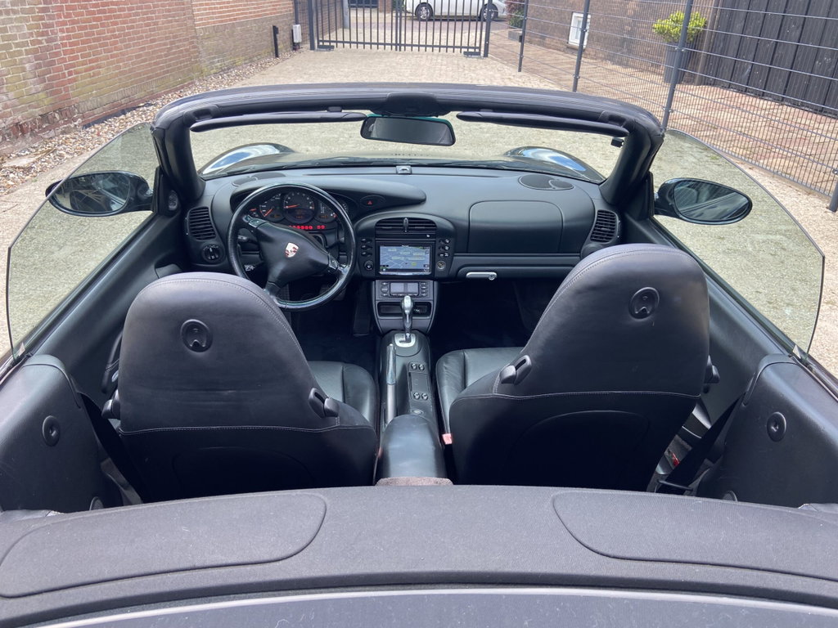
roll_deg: -1.5
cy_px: 314
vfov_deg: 53.1
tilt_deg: -29.2
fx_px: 629
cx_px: 419
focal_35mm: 26
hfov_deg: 67.3
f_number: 1.8
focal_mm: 4.25
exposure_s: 1/225
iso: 32
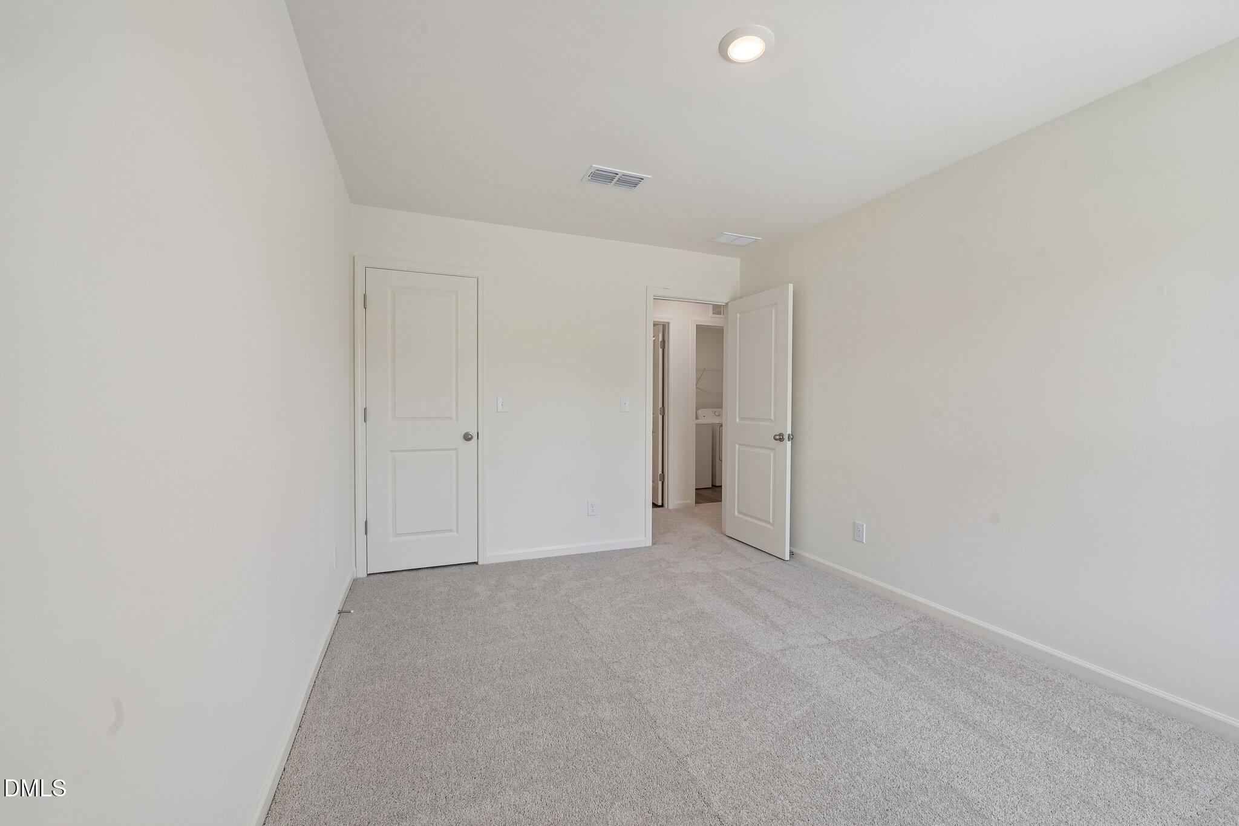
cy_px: 413
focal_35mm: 14
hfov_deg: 104.3
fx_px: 482
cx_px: 620
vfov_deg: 81.2
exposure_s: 1/25
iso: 200
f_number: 9
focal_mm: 14
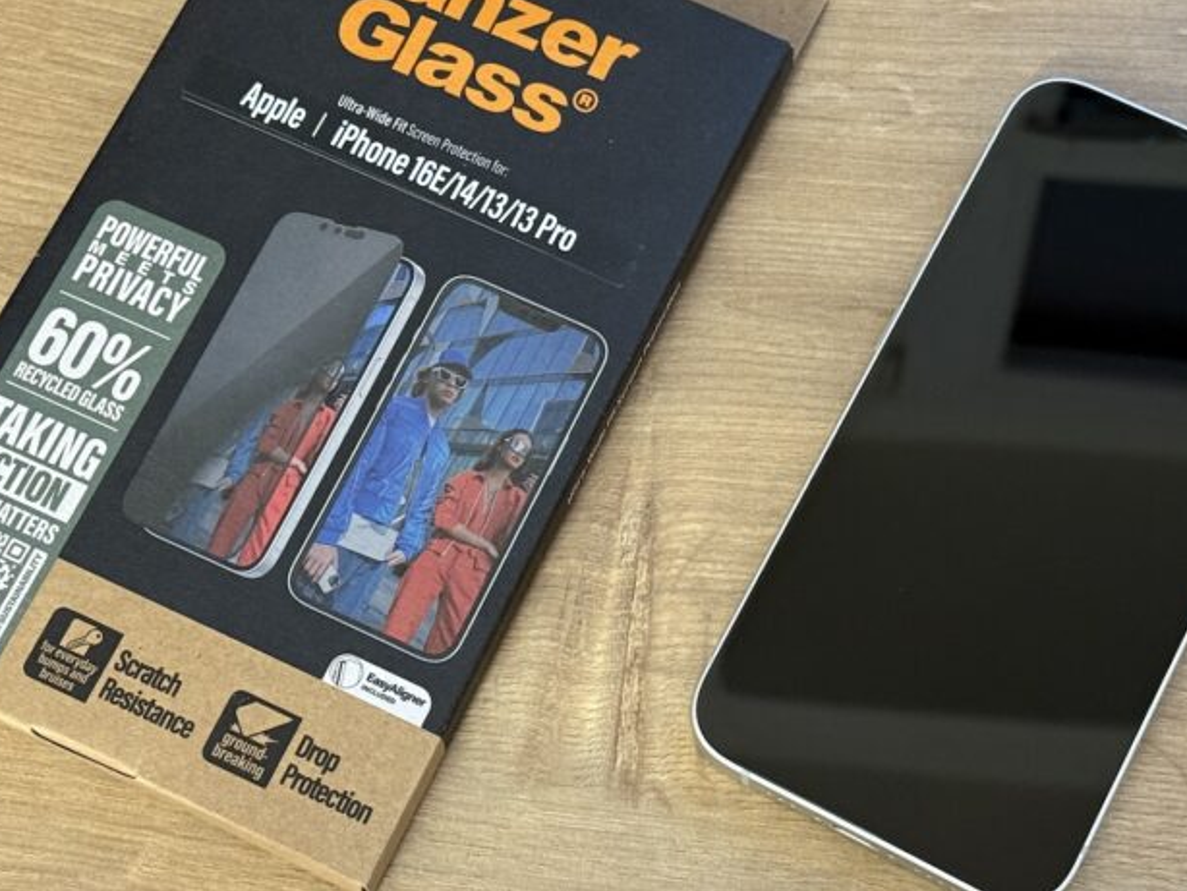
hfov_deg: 24.4
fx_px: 2744
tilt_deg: -68.4
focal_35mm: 80
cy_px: 398
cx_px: 590
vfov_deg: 18.4
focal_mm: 6.76
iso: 400
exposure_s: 1/40
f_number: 1.78
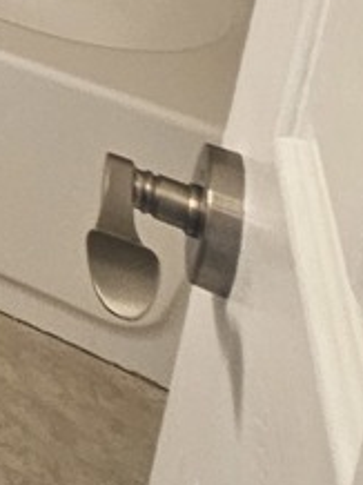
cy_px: -578
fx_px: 1205
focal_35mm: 86
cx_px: -904
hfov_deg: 9.6
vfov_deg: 15.8
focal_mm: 2.2
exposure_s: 1/60
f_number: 2.2
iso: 100
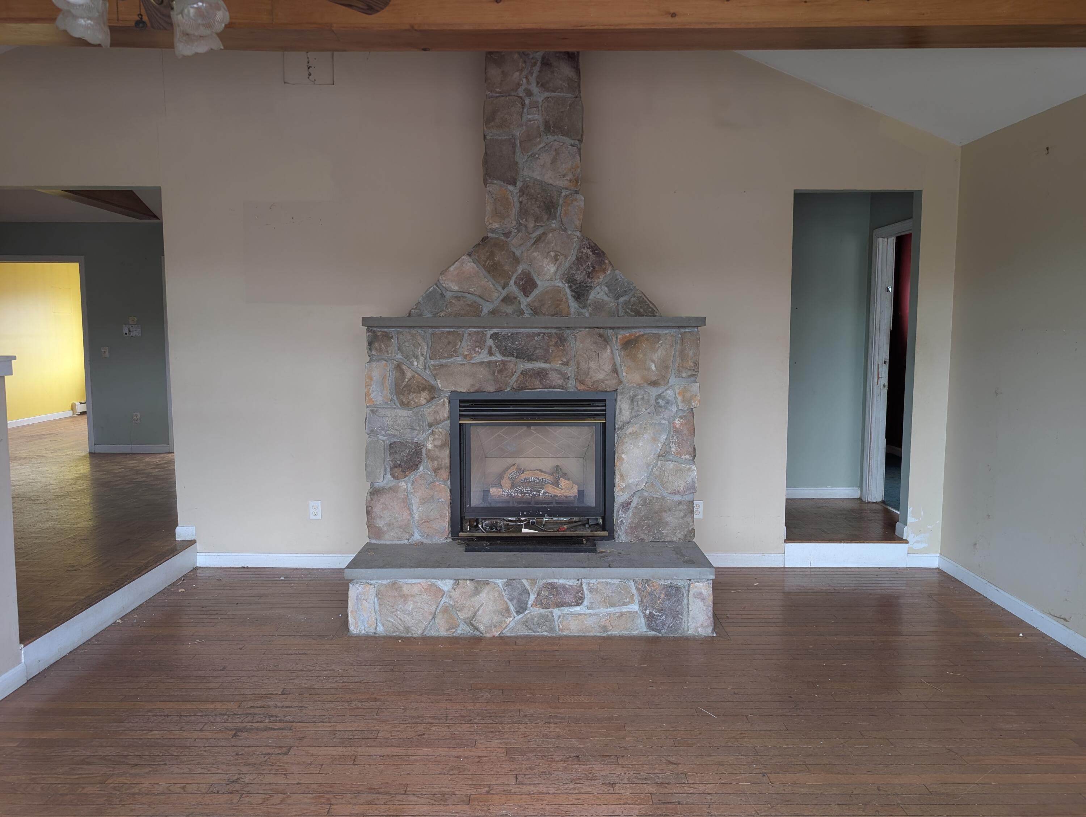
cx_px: 543
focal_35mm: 24
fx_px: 754
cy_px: 408
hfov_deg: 71.5
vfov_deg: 56.9
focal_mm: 6.9
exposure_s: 1/23.8
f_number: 1.68
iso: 103
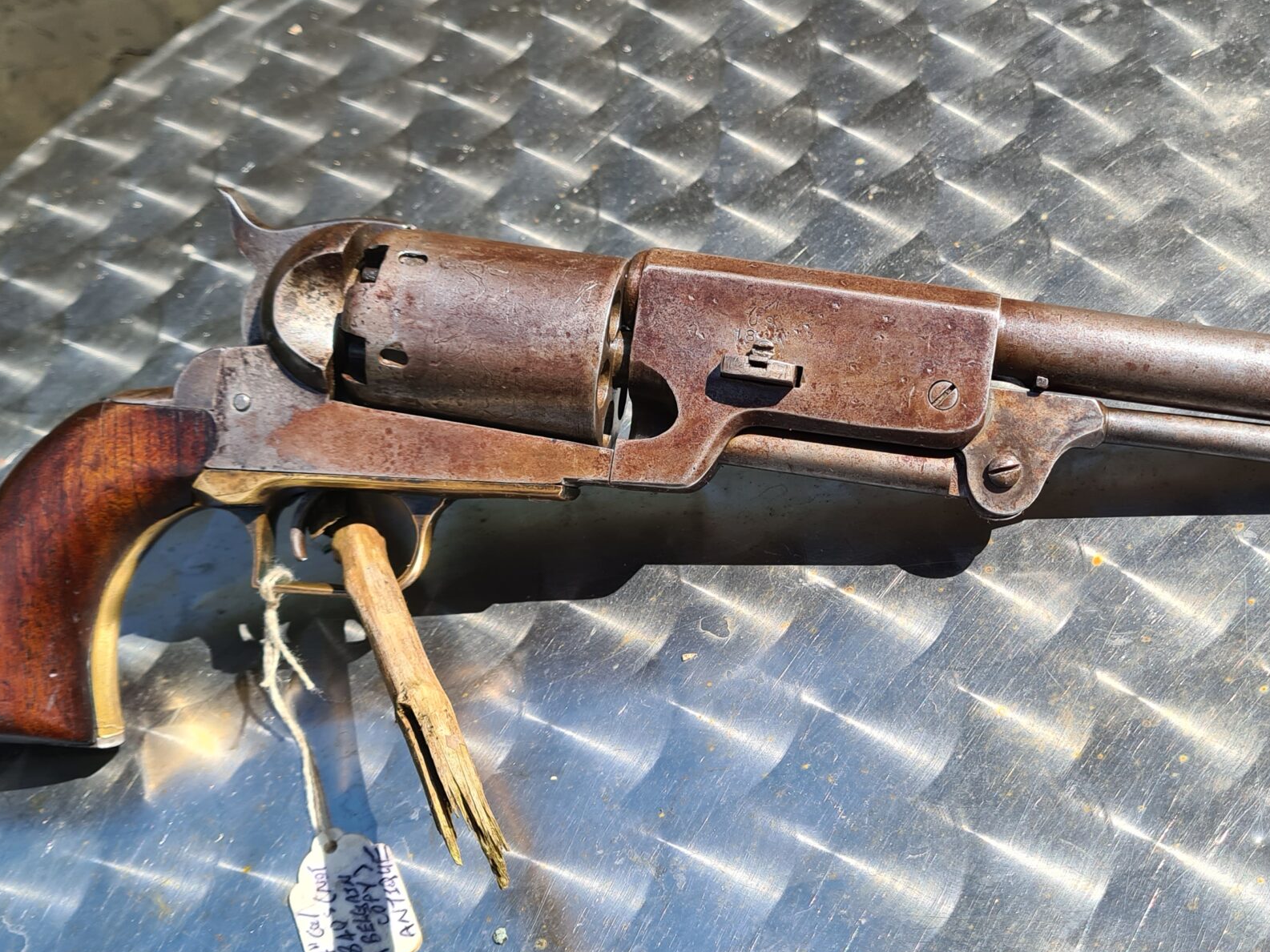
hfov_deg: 44.6
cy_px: 472
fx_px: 1541
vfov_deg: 34.4
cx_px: 744
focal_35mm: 42
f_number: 1.8
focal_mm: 5.4
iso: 50
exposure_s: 1/1148
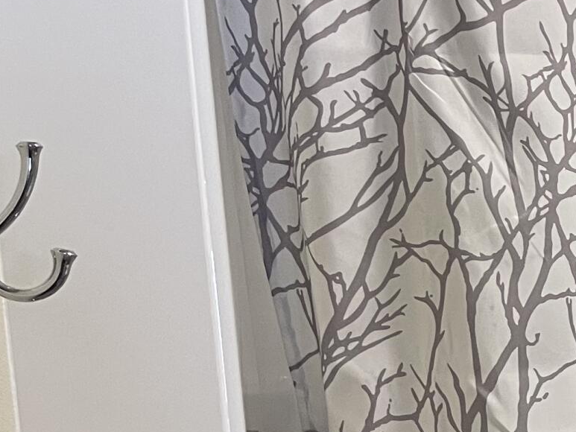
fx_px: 1614
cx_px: 1101
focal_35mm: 97
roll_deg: -0.4
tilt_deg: -10.7
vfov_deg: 14.4
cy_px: 612
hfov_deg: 16.3
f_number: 1.6
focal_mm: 5.1
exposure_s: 1/60
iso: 200
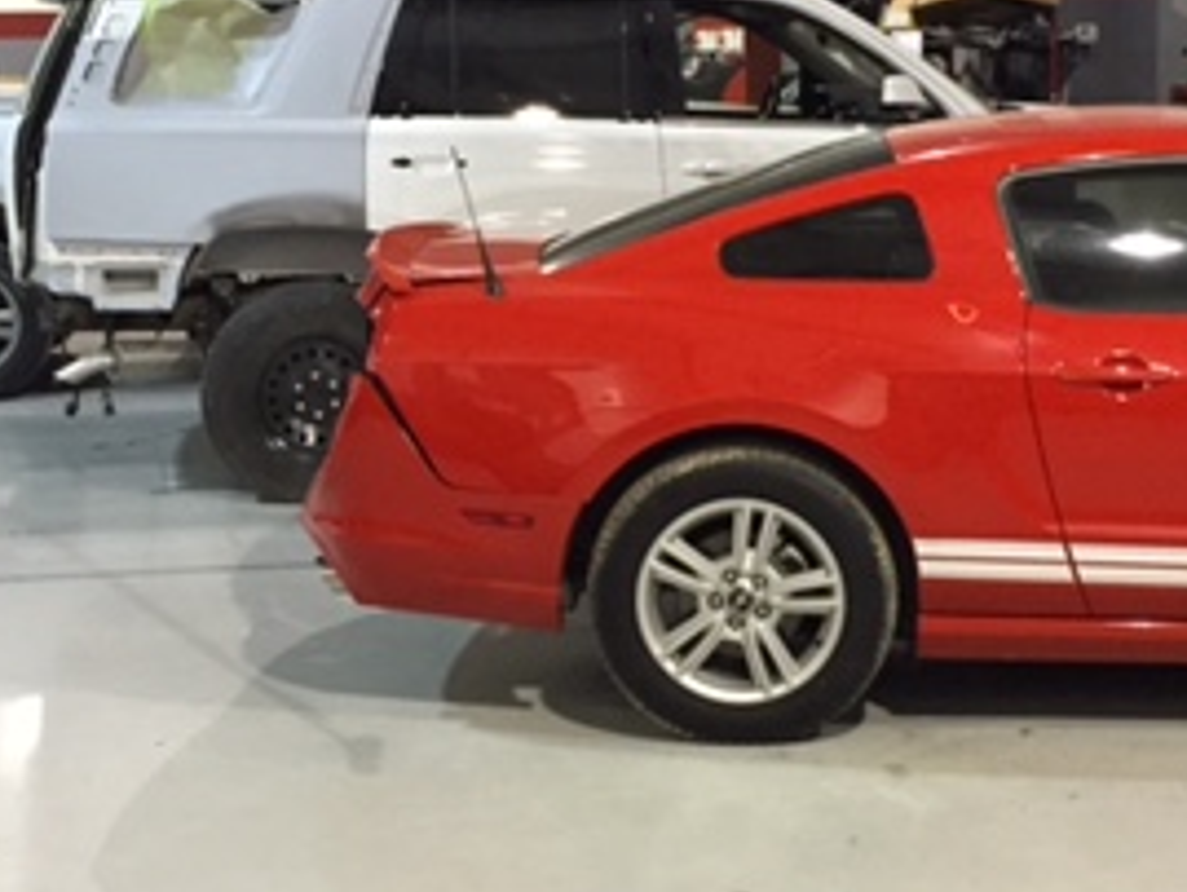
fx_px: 2367
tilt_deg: -8.7
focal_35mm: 69
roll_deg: +0.6
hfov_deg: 28.1
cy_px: 375
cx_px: 715
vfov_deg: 21.3
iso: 160
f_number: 2.2
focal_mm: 4.15
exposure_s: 1/30
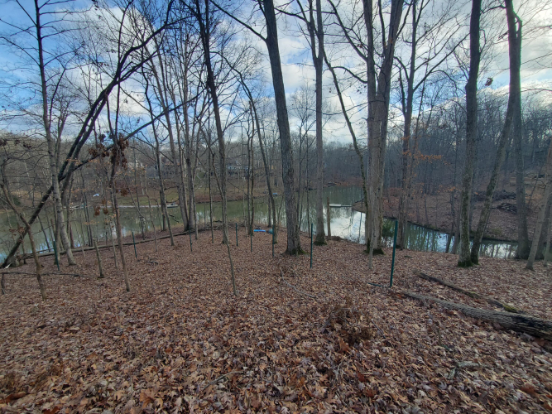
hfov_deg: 106.2
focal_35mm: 13
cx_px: 276
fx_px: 207
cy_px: 207
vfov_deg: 89.9
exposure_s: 1/387
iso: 50
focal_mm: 1.8
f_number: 2.2
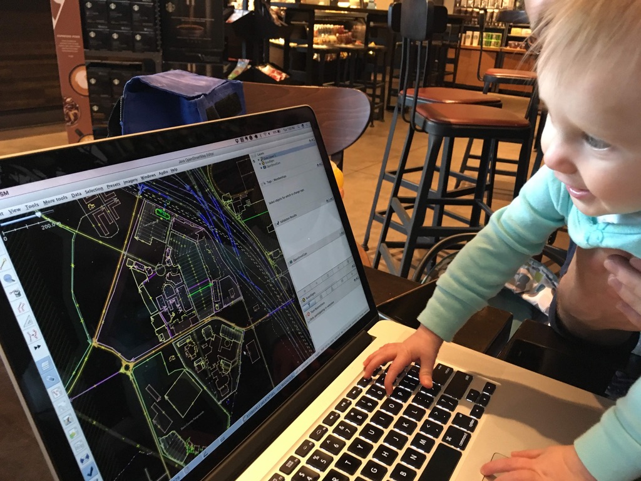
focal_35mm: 29
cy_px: 240
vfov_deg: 48.2
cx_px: 320
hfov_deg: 61.7
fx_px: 537
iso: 200
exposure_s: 1/15
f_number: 2.2
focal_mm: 4.15
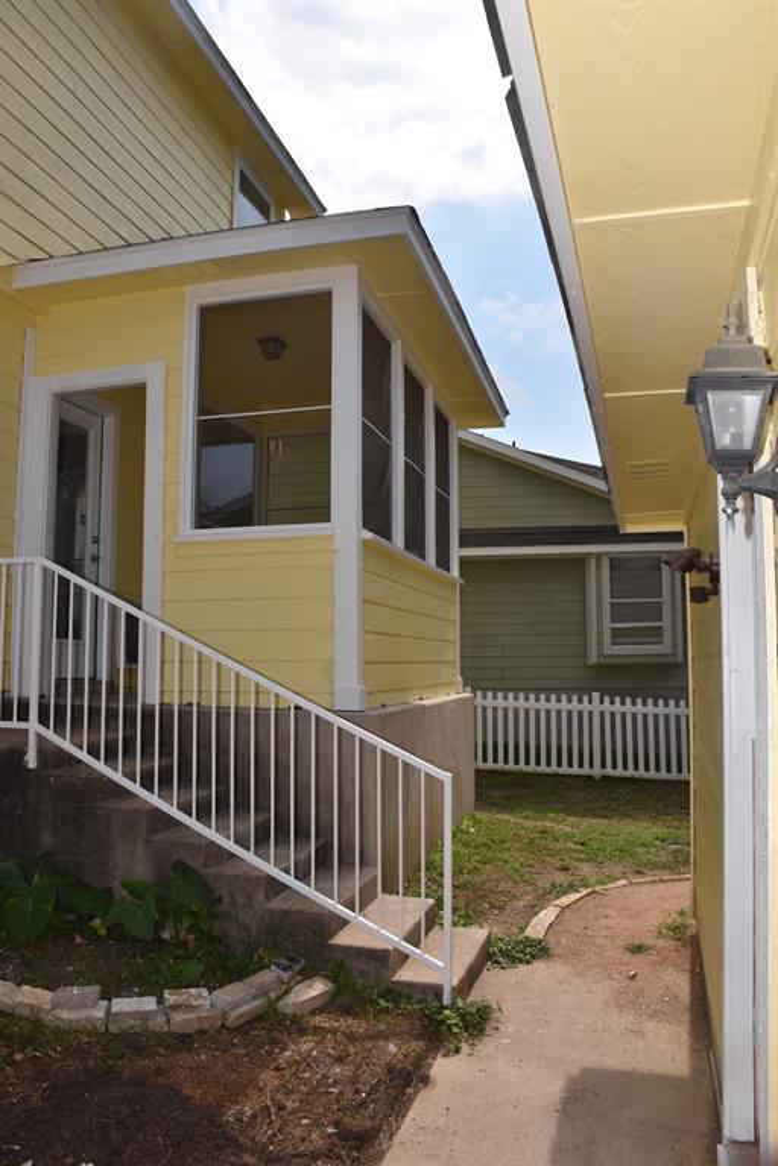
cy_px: 583
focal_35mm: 27
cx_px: 389
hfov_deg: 47.9
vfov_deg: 67.4
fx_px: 875
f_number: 11
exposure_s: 1/200
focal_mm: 18
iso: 100
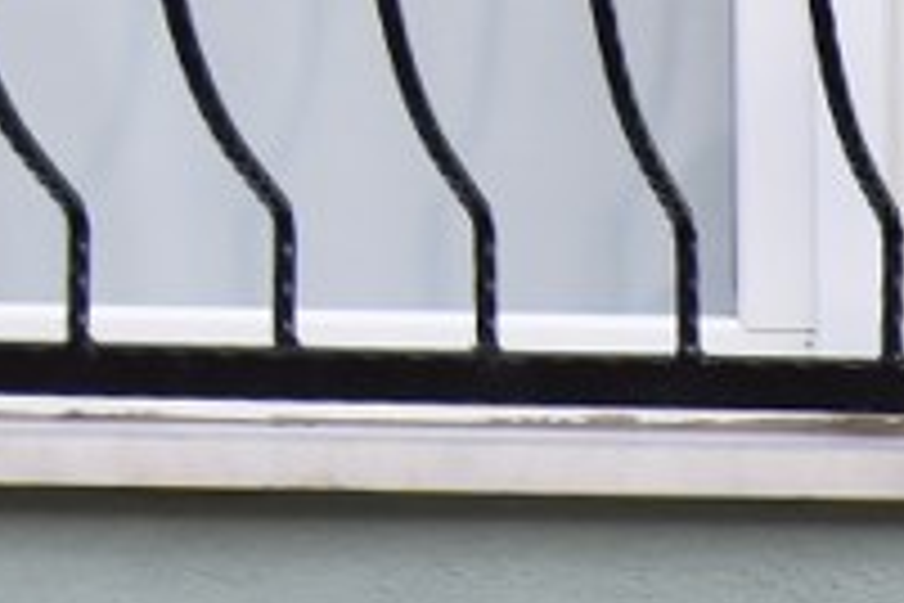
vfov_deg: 5.6
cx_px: 1911
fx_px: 6001
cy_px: 1312
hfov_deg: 8.1
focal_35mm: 239
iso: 1250
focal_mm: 30
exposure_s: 1/2000
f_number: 4
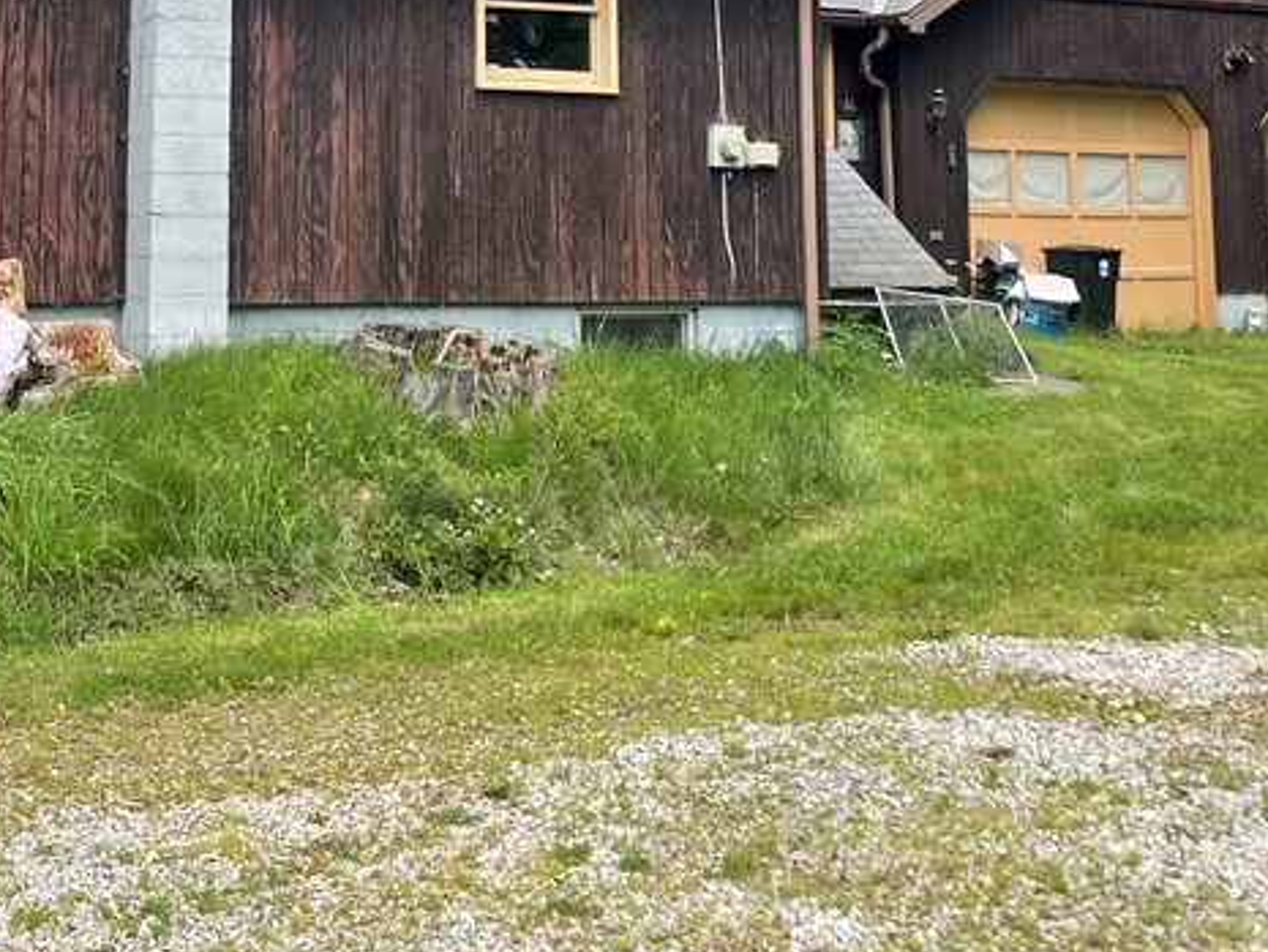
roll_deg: -1.3
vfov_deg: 25.2
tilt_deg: +7.0
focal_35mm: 55
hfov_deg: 34.0
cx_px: 270
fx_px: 2015
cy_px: -22
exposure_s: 1/1553
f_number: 1.6
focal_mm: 5.1
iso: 32
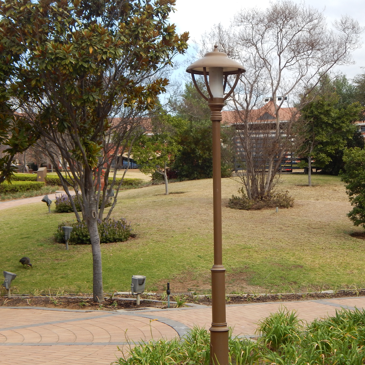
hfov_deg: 24.0
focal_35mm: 72
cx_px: 208
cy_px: 183
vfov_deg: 24.0
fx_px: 859
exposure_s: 1/320
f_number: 4
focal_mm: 10.9
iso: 125
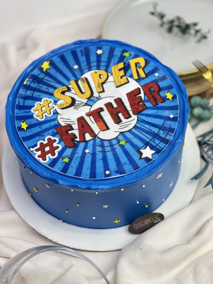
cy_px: 142
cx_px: 106
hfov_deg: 19.1
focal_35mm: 77
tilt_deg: -46.7
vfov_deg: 25.3
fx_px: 632
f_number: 2.8
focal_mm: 9
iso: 100
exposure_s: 1/100
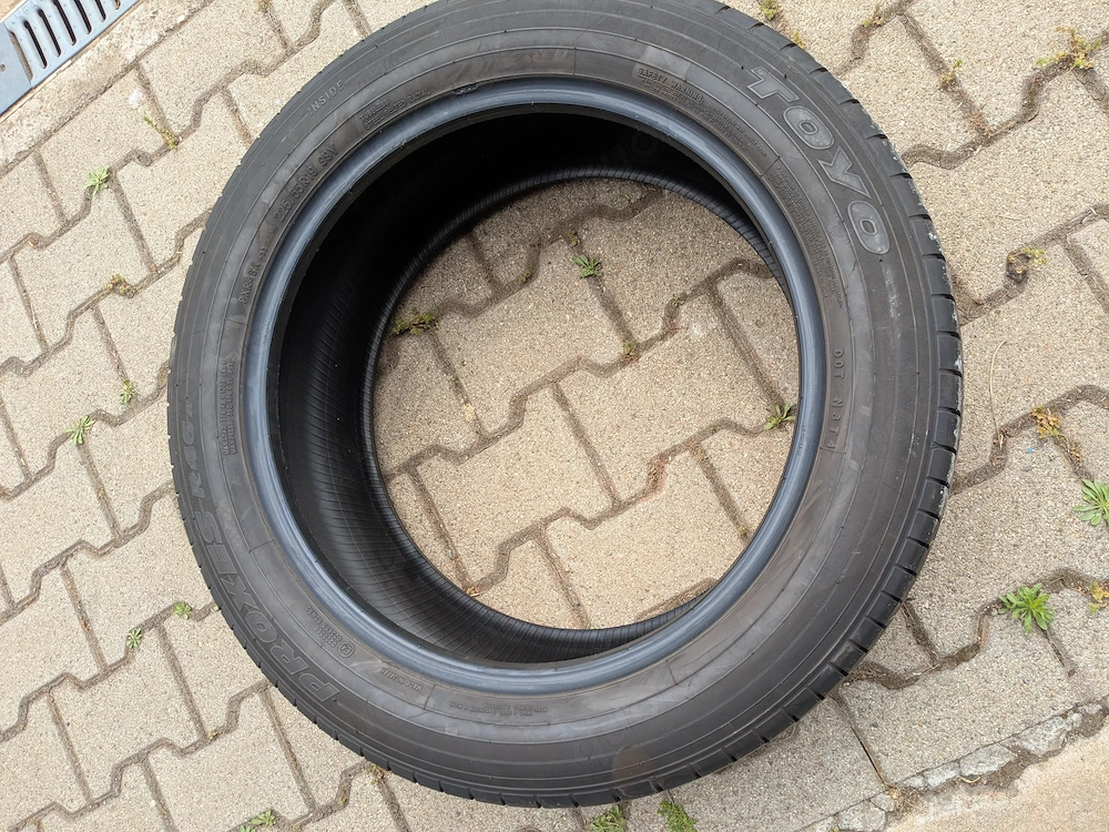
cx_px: 554
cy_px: 416
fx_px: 865
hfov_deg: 65.3
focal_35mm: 27
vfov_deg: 51.4
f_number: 1.73
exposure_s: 1/585
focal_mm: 4.38
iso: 67
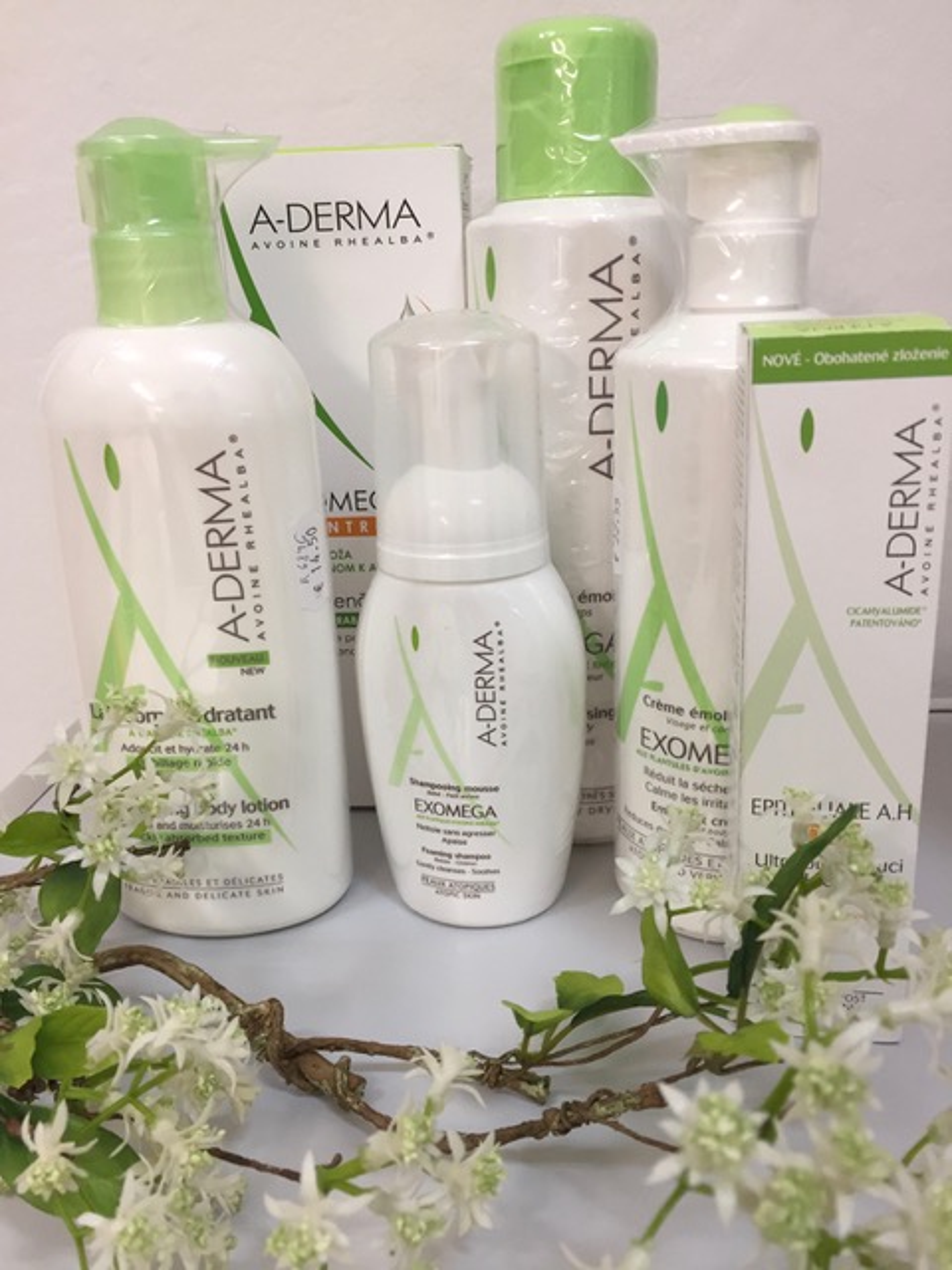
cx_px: 476
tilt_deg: -18.0
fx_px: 1063
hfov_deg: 48.2
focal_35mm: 29
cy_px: 635
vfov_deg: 61.7
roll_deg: +2.0
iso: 40
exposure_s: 1/33
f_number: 2.2
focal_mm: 4.15
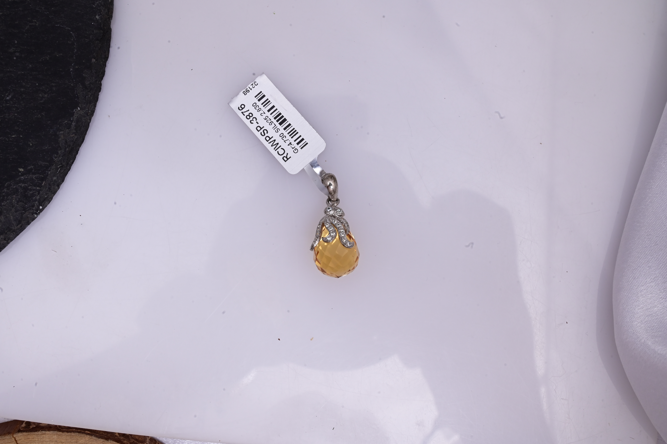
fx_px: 907
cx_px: 334
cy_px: 222
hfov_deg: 40.4
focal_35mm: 49
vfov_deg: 27.5
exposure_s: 1/200
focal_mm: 49
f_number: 20
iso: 800
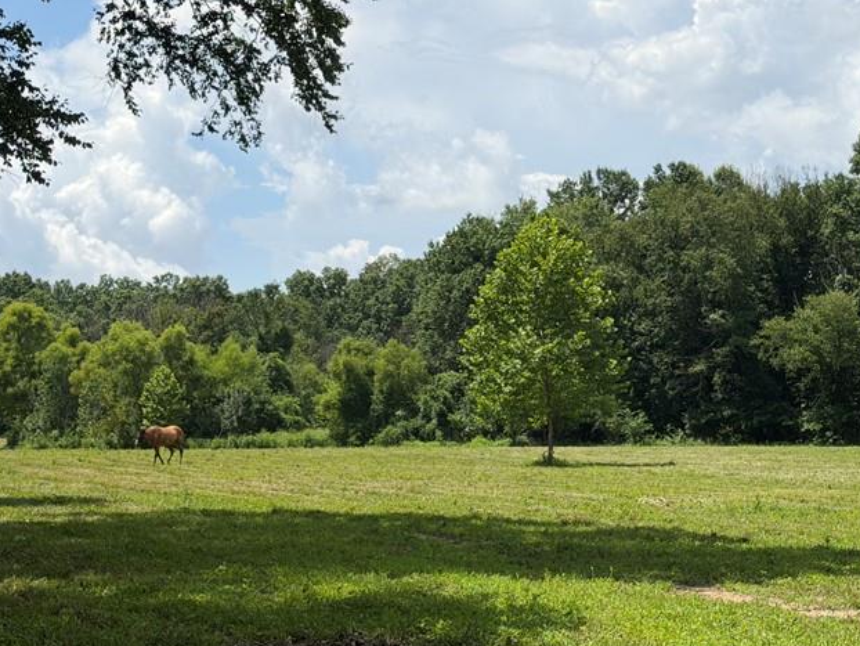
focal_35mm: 79
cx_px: 455
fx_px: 1963
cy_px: 285
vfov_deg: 18.7
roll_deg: +0.8
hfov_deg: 24.7
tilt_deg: +2.9
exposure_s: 1/7143
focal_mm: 6.76
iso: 64
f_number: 1.78
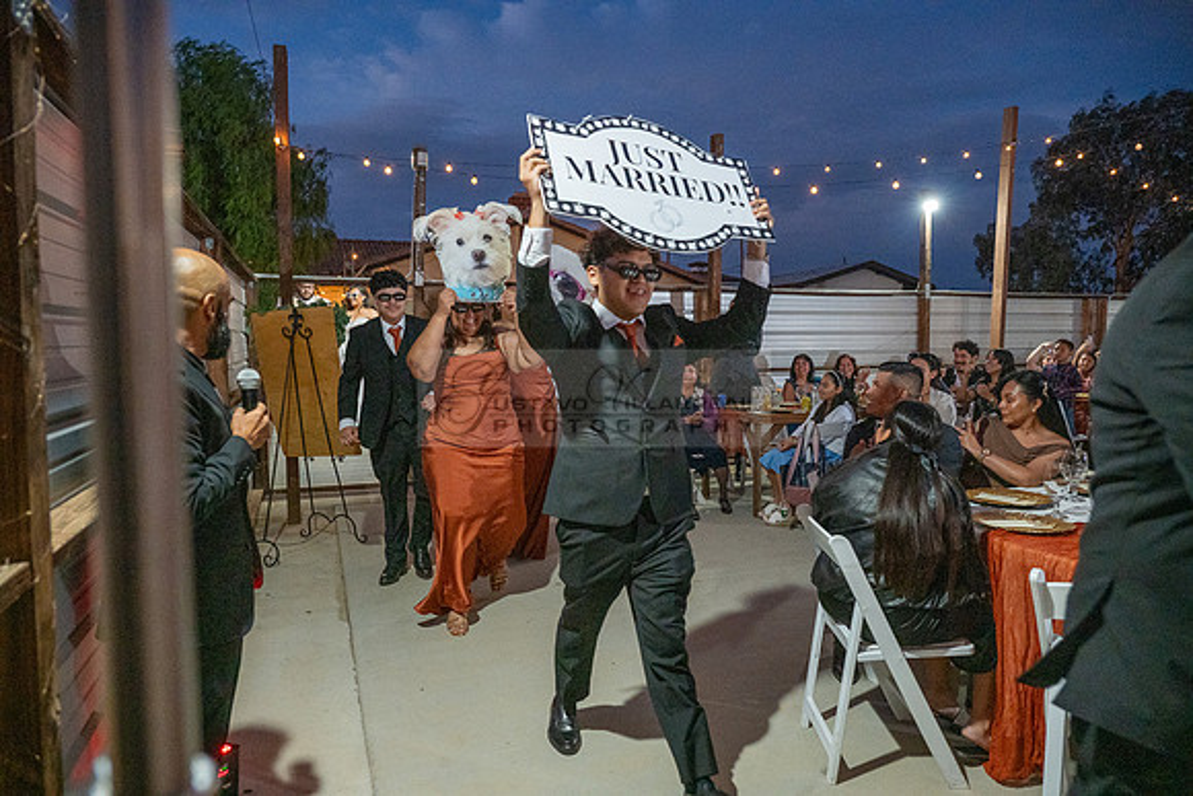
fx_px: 795
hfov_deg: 73.7
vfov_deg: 53.2
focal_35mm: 24
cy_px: 398
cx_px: 596
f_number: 4
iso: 3200
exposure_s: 1/250
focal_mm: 24
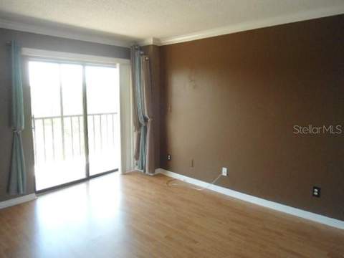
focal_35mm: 26
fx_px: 258
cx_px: 172
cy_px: 129
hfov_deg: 67.3
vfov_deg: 53.1
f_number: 2.8
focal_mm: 4.7
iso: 400
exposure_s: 1/125
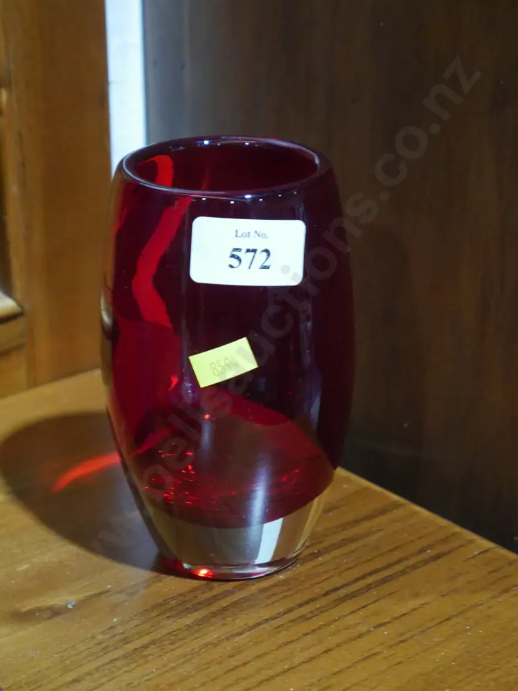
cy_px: 344
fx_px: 1696
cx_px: 259
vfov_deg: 23.0
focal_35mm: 85
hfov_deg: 17.4
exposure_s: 1/100
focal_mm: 42
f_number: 5.6
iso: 3200
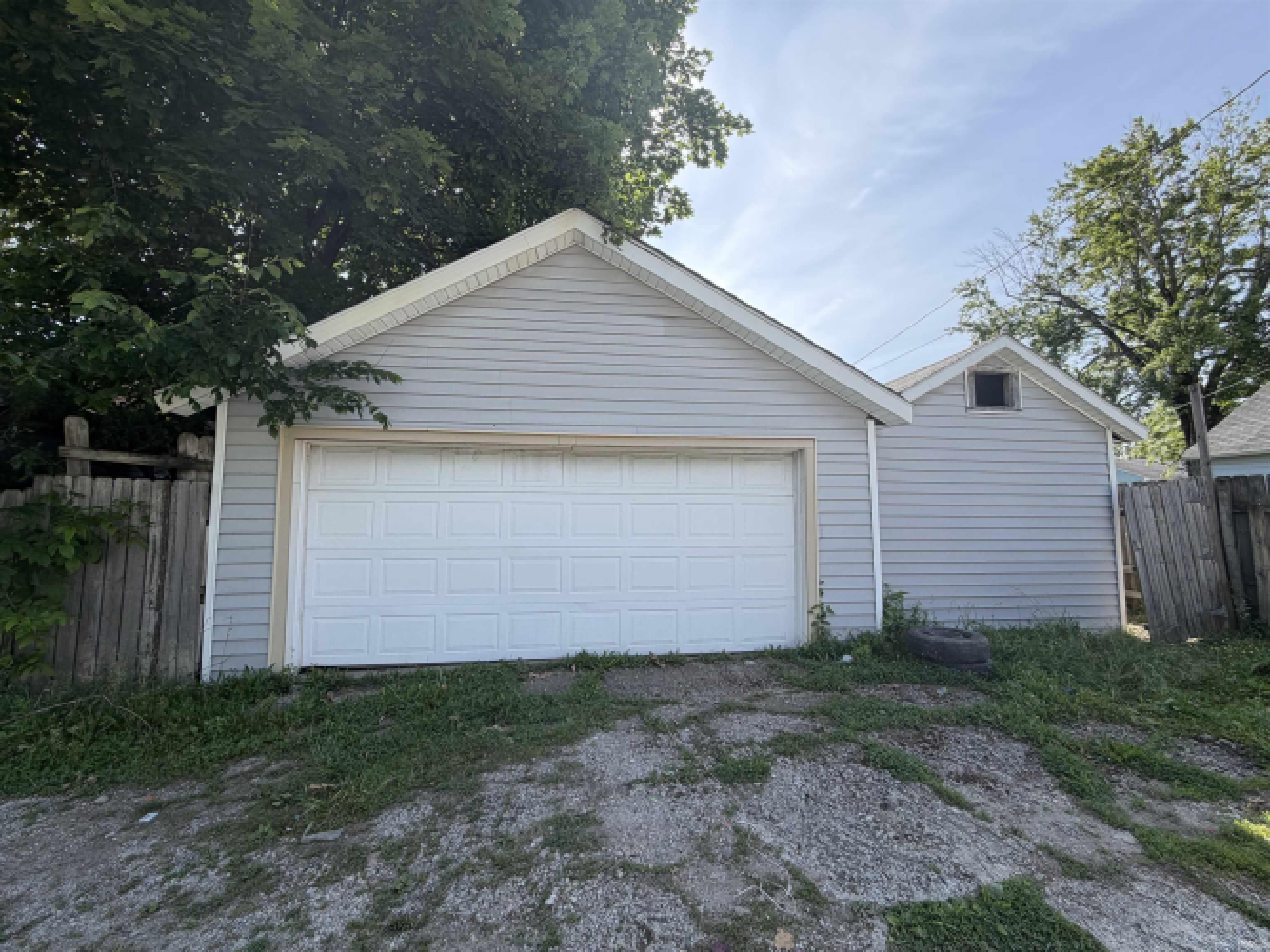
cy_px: 476
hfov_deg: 102.1
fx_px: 514
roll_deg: -0.4
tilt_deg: +3.4
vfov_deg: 85.7
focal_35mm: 14
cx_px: 635
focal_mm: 2.22
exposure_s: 1/535
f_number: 2.2
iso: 40
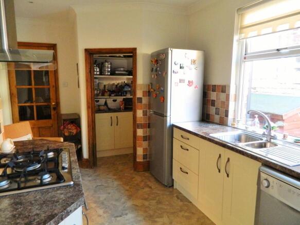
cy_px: 112
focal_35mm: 25
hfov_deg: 69.4
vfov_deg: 54.9
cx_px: 150
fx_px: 217
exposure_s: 1/15
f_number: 3.1
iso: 400
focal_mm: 4.5
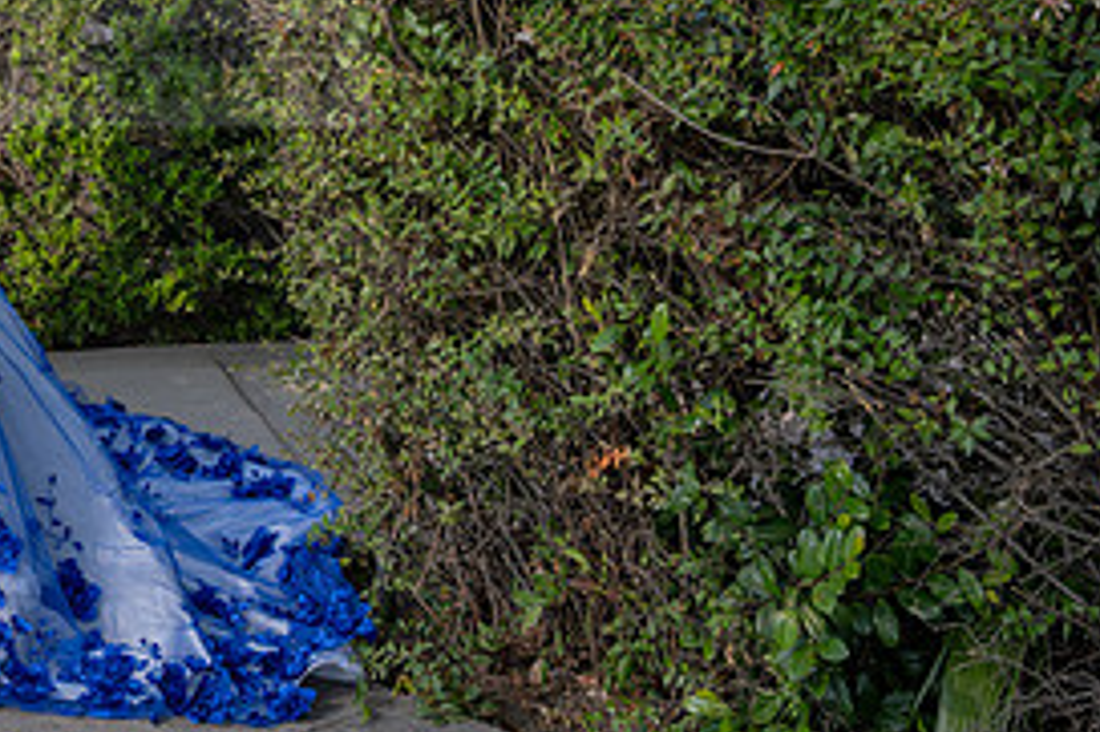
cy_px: -53
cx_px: -97
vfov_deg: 17.4
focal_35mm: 76
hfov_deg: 24.9
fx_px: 2321
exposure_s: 1/125
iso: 64
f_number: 4.5
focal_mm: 32.2
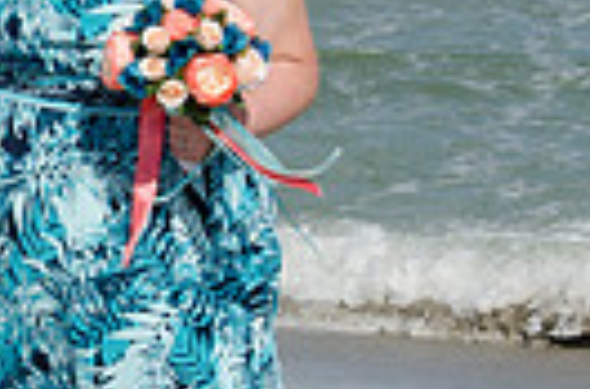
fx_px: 5160
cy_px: 188
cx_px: -148
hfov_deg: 6.5
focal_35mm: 316
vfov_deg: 4.3
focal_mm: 48
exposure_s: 1/250
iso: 100
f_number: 11
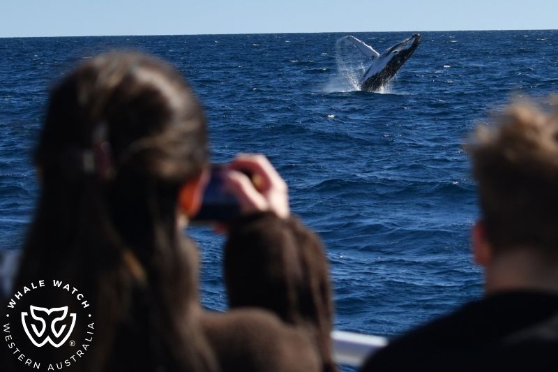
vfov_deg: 22.6
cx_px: 279
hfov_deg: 33.4
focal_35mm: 60
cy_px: 186
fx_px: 930
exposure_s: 1/8000
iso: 800
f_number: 5
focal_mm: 60
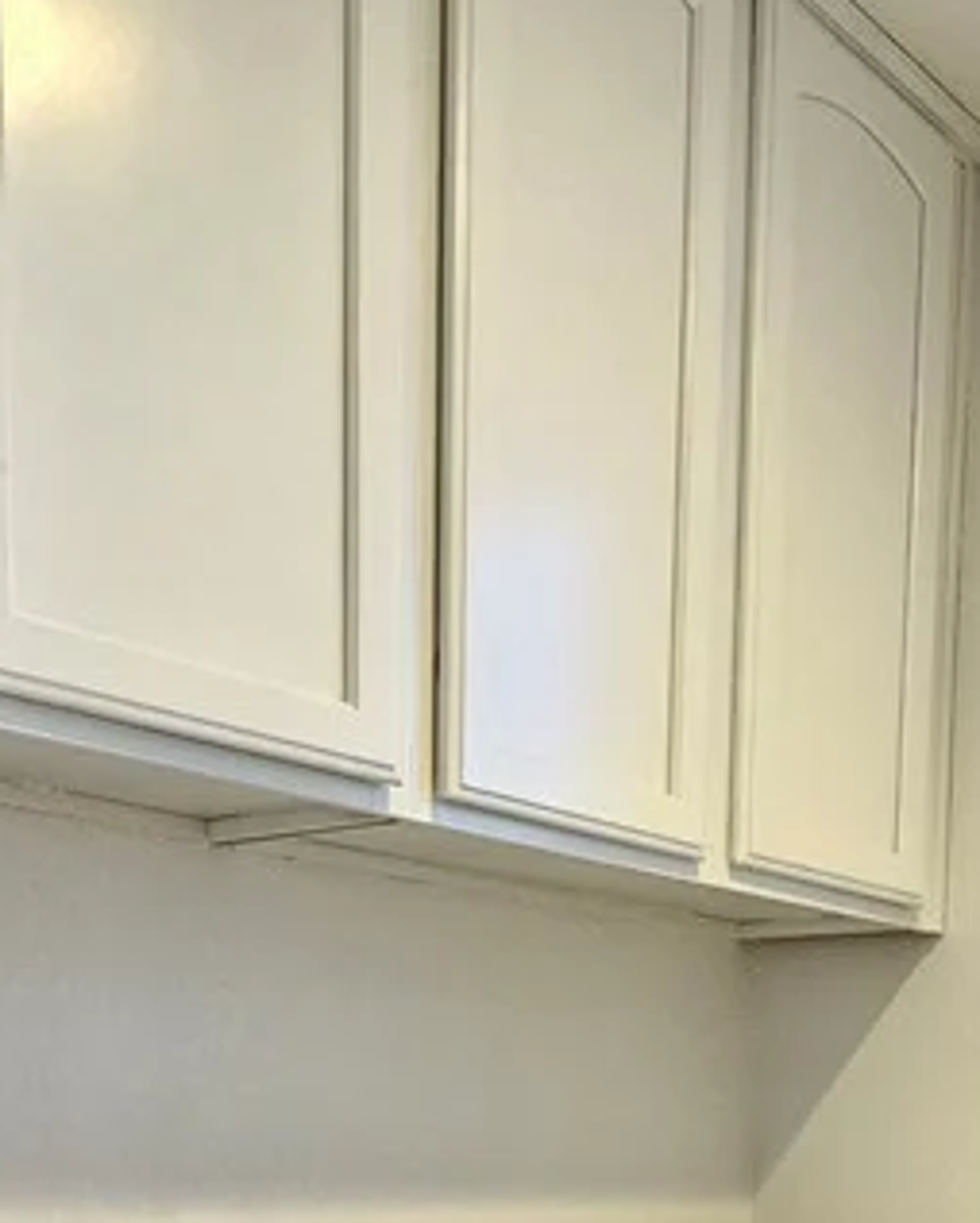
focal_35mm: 41
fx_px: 1485
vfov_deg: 38.0
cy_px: 1316
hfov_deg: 34.5
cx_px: 884
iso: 400
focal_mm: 2.2
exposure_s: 1/30
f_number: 2.2
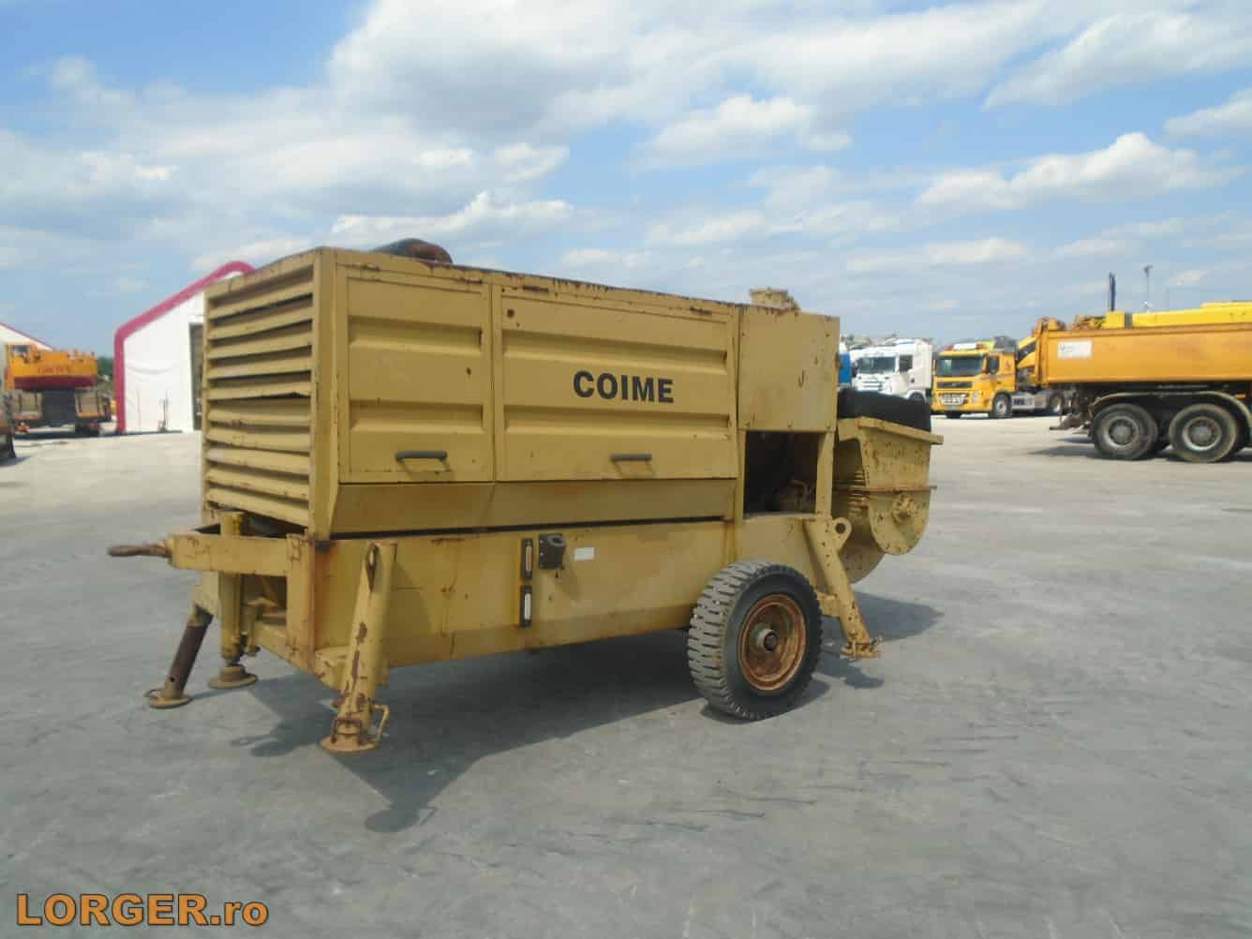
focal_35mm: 26
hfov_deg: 67.3
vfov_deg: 53.1
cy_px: 470
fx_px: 940
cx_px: 626
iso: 100
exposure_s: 1/200
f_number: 8
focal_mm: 4.6
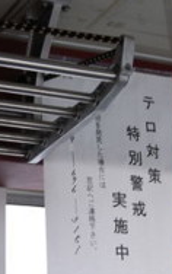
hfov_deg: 10.6
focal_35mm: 124
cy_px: 171
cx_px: 51
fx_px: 927
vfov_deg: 16.8
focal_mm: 34
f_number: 5
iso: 200
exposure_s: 1/100
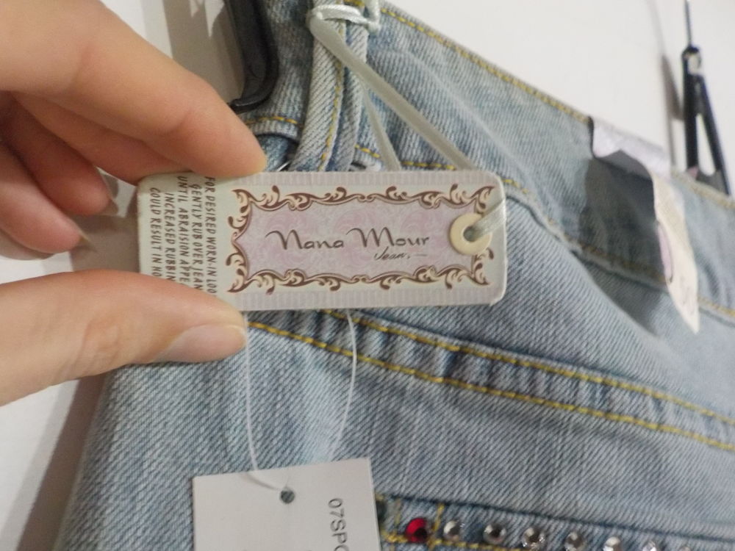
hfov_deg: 60.0
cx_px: 368
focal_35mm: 30
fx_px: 637
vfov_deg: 46.8
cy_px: 276
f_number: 3.3
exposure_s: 1/8
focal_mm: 4.1
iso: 800
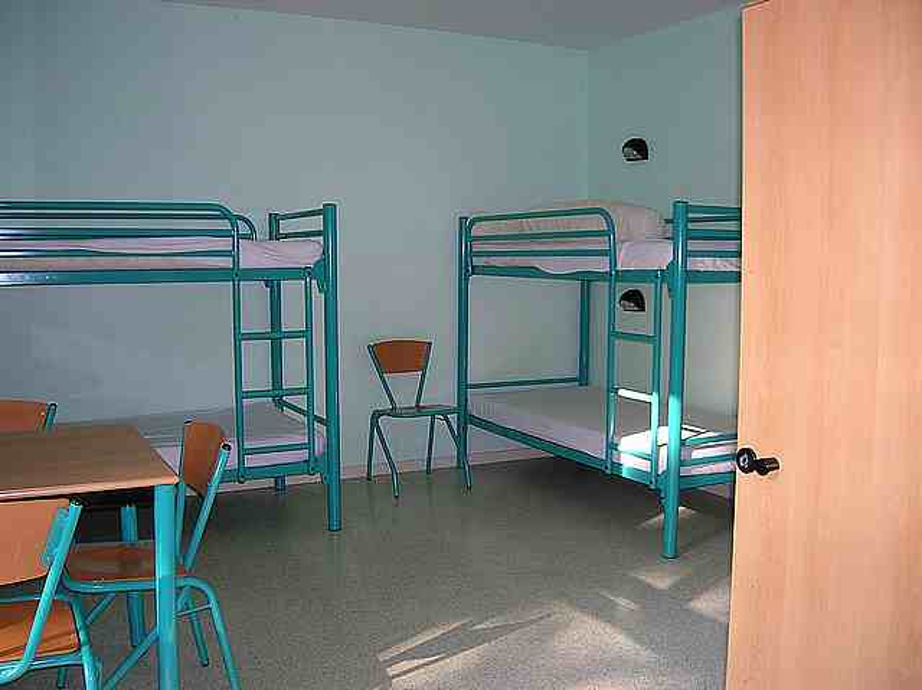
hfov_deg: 54.0
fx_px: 905
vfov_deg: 41.7
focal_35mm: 34
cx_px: 461
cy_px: 345
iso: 70
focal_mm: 5.7
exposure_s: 1/60.1
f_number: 2.9
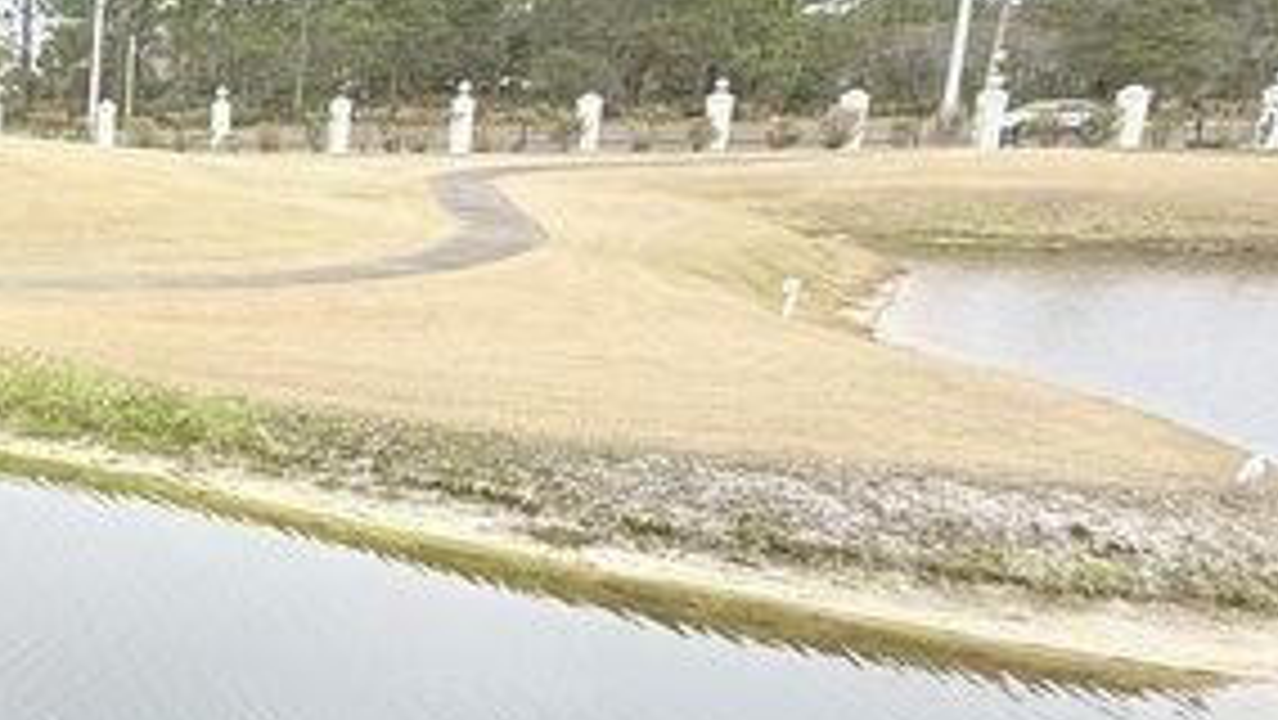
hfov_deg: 34.3
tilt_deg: -12.5
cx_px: -369
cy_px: 400
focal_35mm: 43
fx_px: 1458
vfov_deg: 27.7
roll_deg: +0.8
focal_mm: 2.22
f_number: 2.2
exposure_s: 1/888
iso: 50
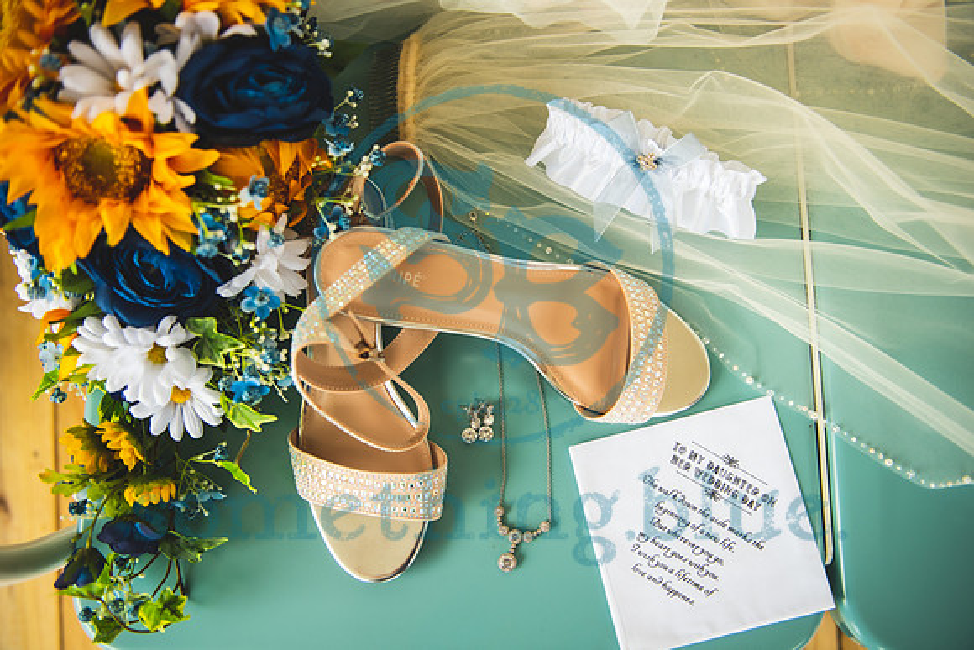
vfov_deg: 46.4
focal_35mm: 28
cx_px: 487
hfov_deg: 65.5
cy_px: 325
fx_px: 758
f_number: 2.8
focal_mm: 28
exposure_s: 1/400
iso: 400
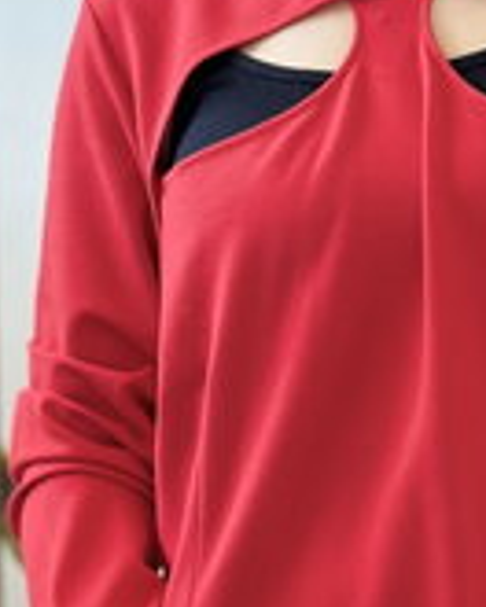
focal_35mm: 151
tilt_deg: -20.0
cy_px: 366
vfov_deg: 12.8
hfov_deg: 10.2
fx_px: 2715
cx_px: 379
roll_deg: +1.0
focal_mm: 6.86
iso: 250
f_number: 1.78
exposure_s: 1/60
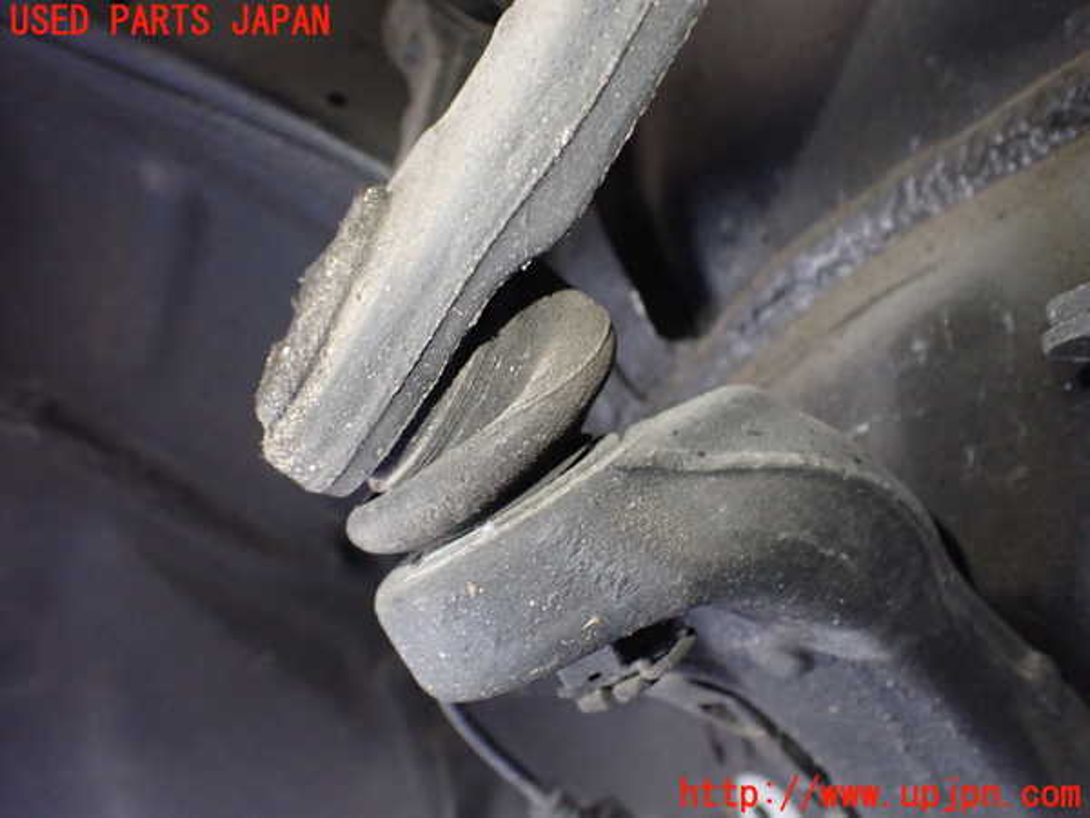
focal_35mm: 30
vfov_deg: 46.8
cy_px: 409
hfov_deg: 60.0
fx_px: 945
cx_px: 545
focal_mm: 5.4
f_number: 2.3
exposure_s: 1/50
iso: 800
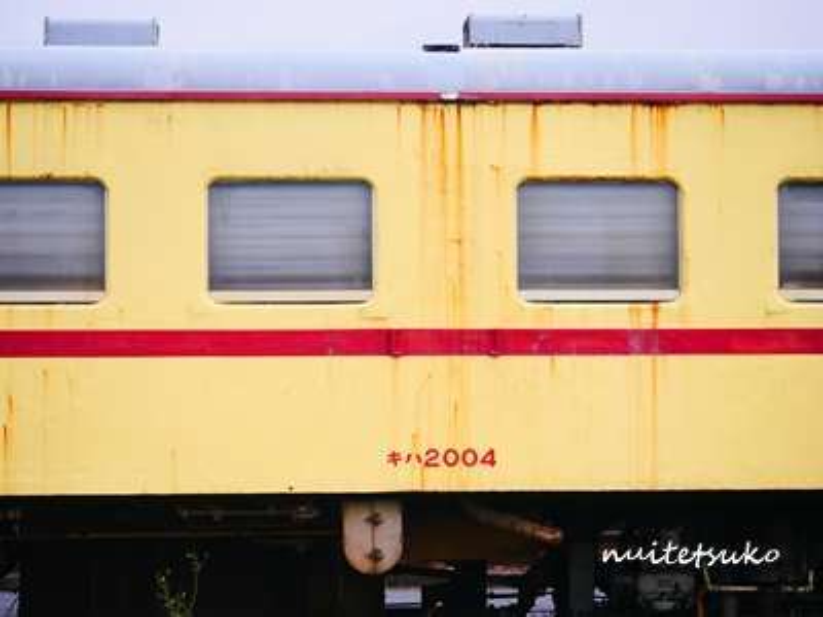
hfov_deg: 18.5
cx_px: 412
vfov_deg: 14.0
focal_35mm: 106
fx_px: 2520
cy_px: 308
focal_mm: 53
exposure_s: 1/500
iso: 320
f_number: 4.3
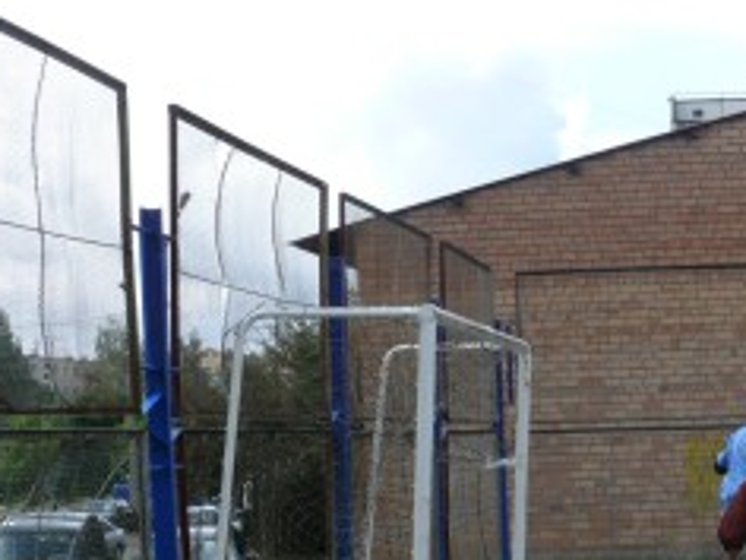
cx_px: 743
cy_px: 494
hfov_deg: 22.7
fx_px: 1789
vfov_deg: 17.5
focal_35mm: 83
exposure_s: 1/250
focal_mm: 7.4
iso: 100
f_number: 5.6
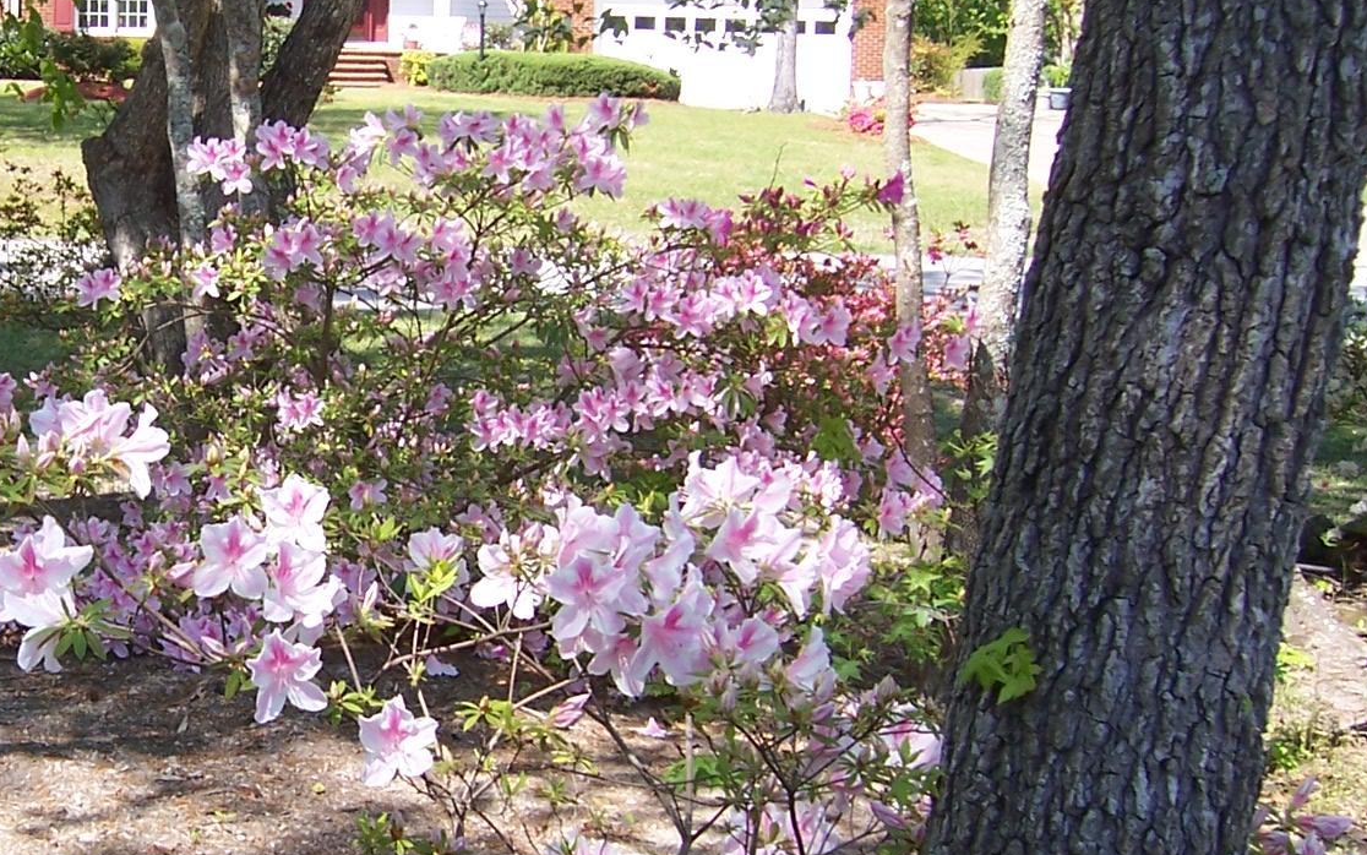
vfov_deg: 18.6
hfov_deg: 28.4
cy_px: 458
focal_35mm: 70
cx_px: 167
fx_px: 2608
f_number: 3
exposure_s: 1/350
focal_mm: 6
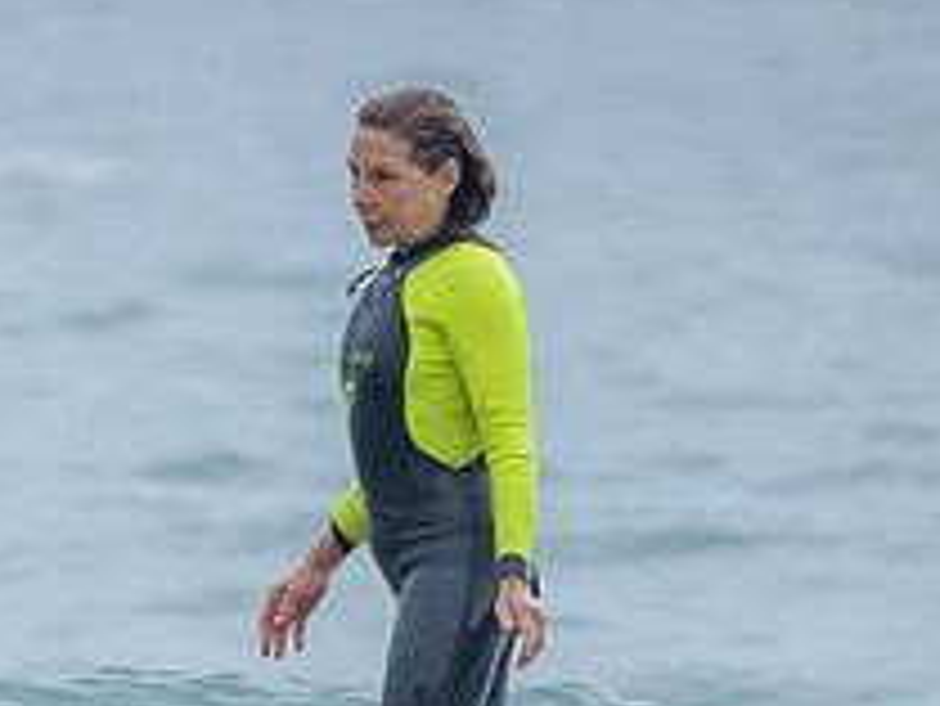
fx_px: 44506
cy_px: 733
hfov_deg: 1.2
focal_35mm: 1638
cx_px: 3
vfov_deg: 0.9
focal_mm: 500
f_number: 5.6
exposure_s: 1/1250
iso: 320
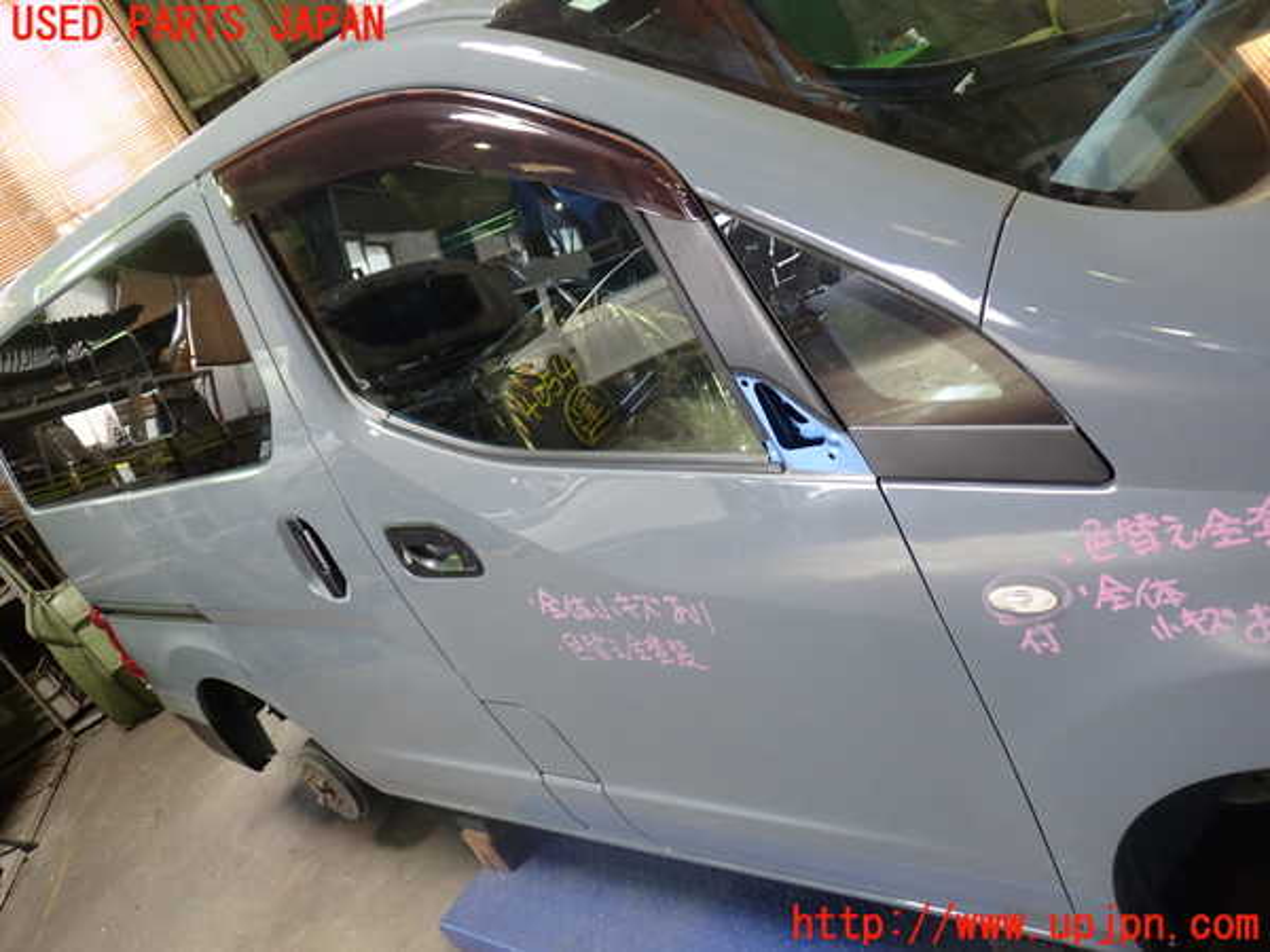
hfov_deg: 60.0
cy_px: 476
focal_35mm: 30
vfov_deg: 46.8
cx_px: 635
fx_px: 1101
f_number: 2.3
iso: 200
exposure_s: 1/40
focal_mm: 5.4
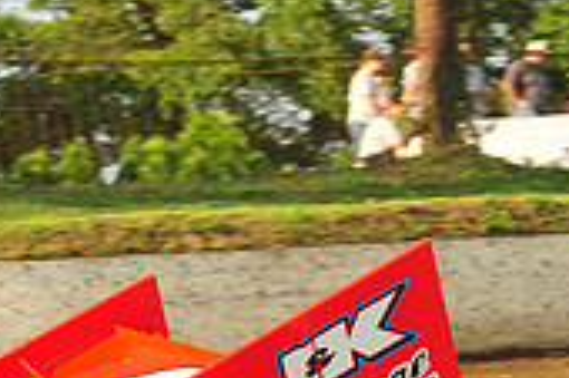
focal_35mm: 358
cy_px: 575
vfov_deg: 3.8
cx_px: -17
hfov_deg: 5.7
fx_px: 5653
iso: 400
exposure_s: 1/250
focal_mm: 105
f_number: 9
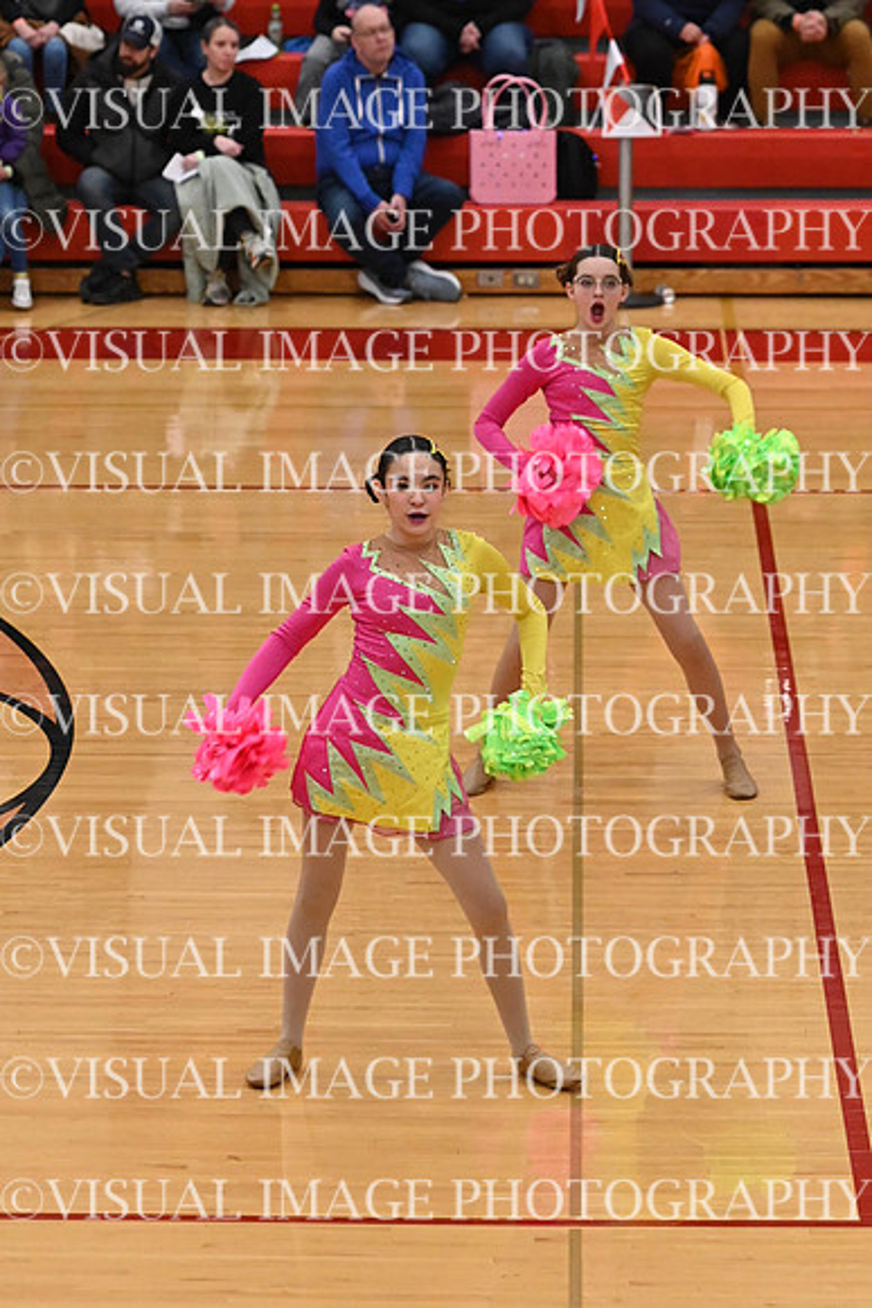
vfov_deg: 12.2
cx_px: 436
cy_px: 654
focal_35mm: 168
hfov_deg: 8.2
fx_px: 6100
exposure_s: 1/400
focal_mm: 112
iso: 6400
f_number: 4
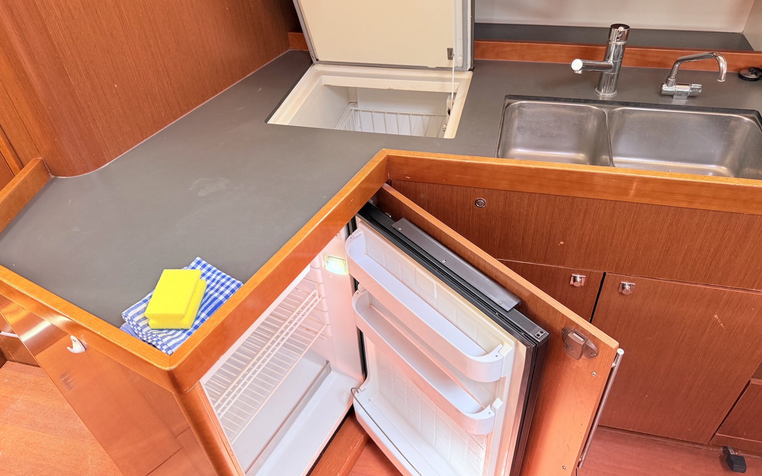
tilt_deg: -40.3
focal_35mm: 26
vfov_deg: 47.6
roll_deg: +3.5
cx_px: 381
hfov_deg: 70.4
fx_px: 540
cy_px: 229
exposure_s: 1/121
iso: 200
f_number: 1.78
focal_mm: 6.76
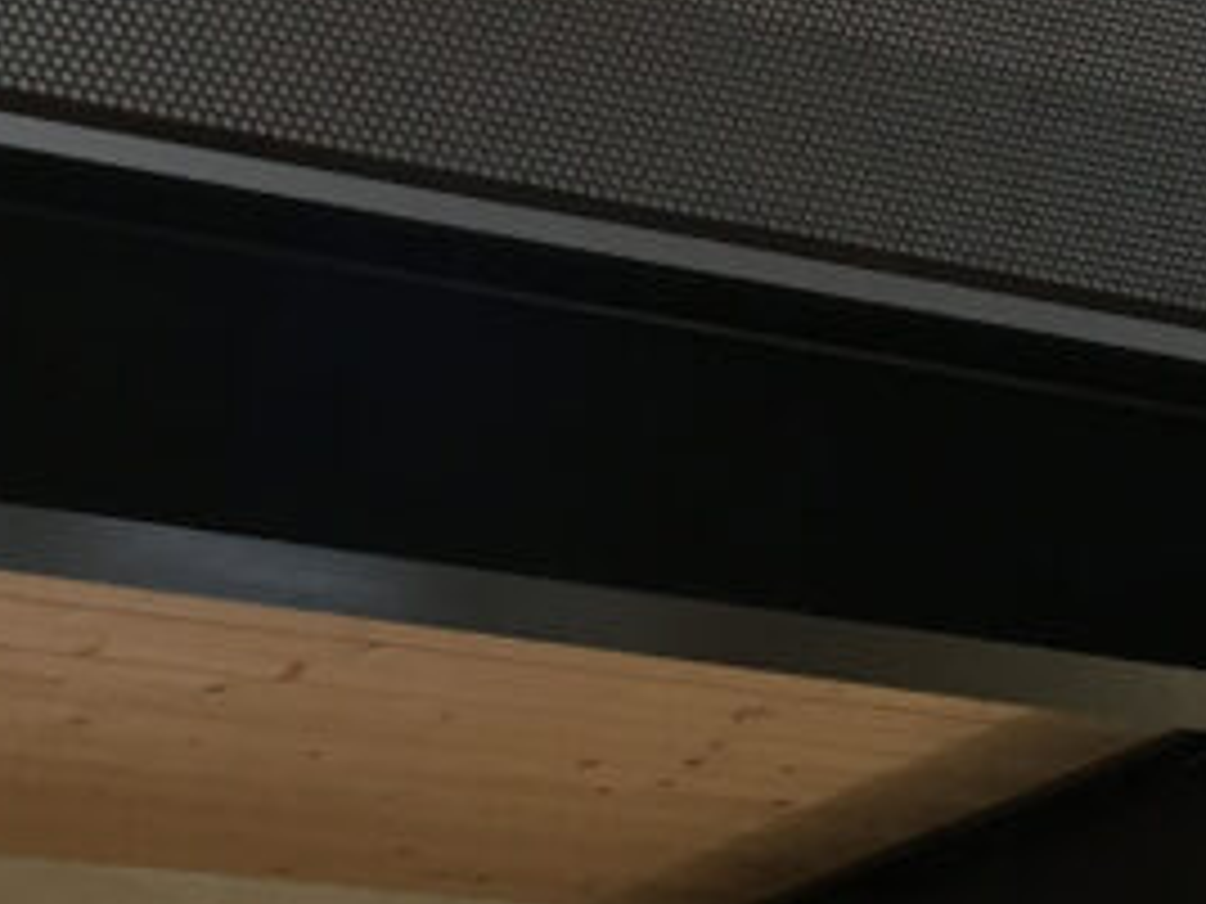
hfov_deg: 17.6
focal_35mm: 111
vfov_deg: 13.1
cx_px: 225
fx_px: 3867
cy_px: -31
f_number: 2.2
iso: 80
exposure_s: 1/33
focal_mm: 4.15
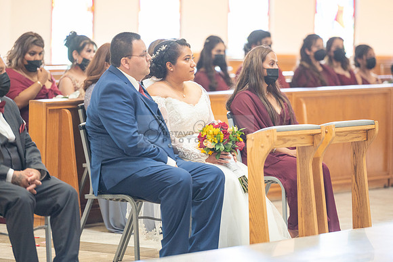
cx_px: 196
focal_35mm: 200
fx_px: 2182
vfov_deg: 6.9
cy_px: 131
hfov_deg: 10.3
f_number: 2.8
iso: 2000
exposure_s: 1/200
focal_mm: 200
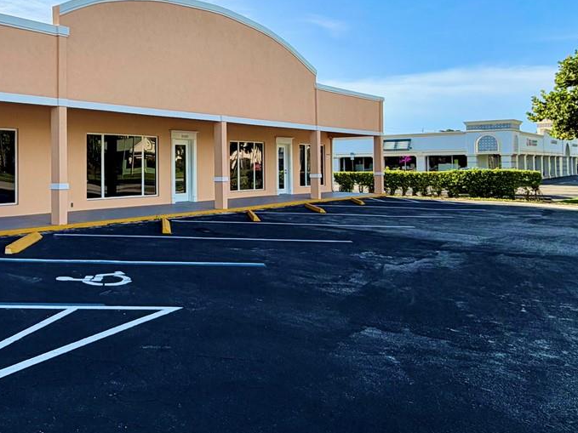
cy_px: 153
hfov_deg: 52.8
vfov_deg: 42.5
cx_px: 141
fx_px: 551
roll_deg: +0.8
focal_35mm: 33
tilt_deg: +1.1
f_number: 2.2
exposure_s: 1/770
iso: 25
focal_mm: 2.22
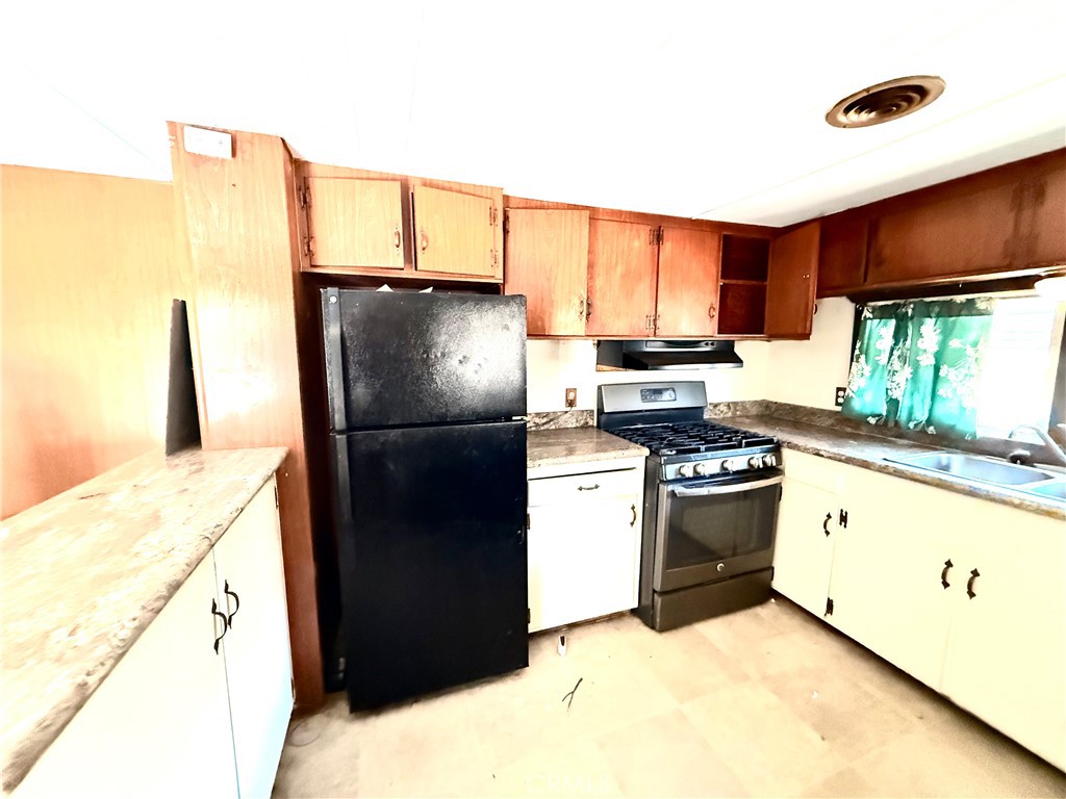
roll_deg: +0.9
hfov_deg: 102.1
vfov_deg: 85.7
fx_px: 431
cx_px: 533
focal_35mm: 14
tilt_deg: -8.1
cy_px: 400
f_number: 2.2
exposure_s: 1/60
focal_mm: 2.22
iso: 1250
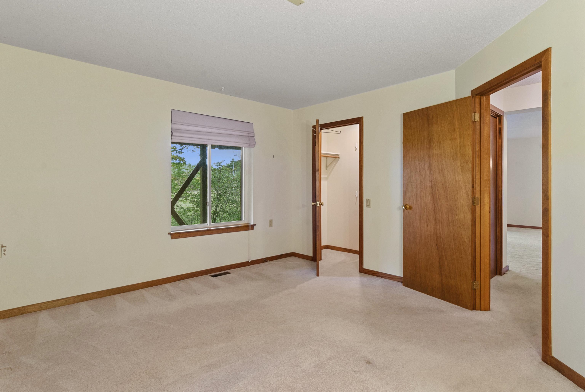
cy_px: 196
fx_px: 293
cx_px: 292
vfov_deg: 67.5
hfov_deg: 89.9
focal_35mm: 18
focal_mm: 12
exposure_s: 2.2
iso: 200
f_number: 11
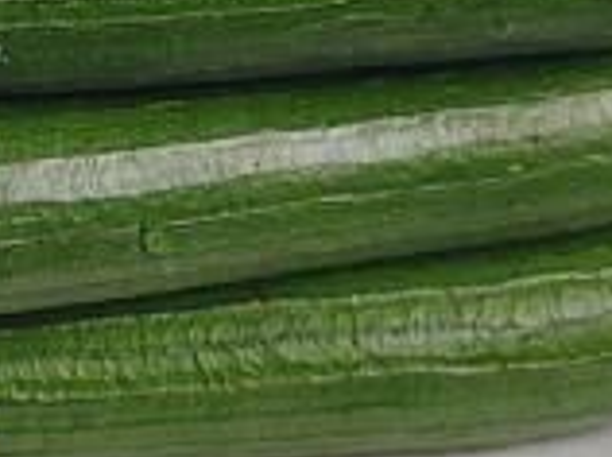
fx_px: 2418
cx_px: -422
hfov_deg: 13.3
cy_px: -321
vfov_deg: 10.3
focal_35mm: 137
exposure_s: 1/100
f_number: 1.8
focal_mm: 6.14
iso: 80
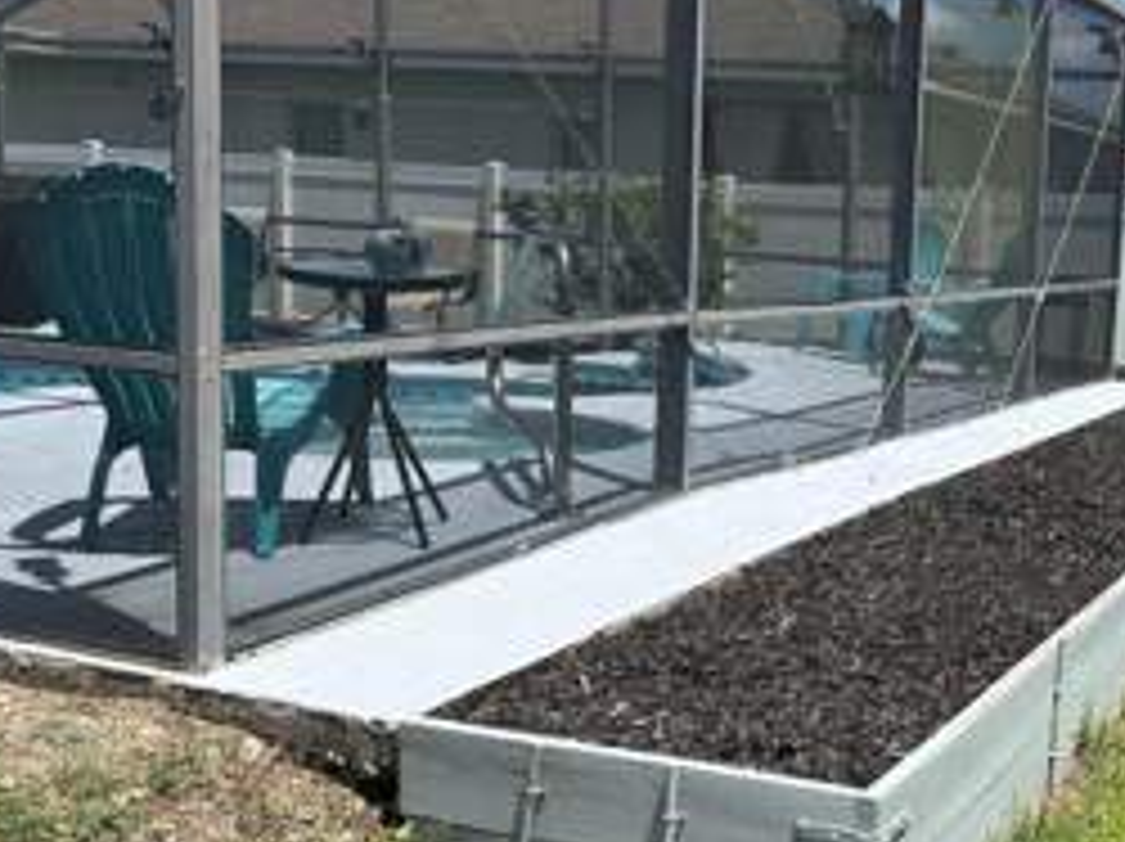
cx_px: 940
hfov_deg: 36.6
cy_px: 473
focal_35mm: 50
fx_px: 1623
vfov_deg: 29.0
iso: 50
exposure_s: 1/3571
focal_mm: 5.7
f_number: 1.5
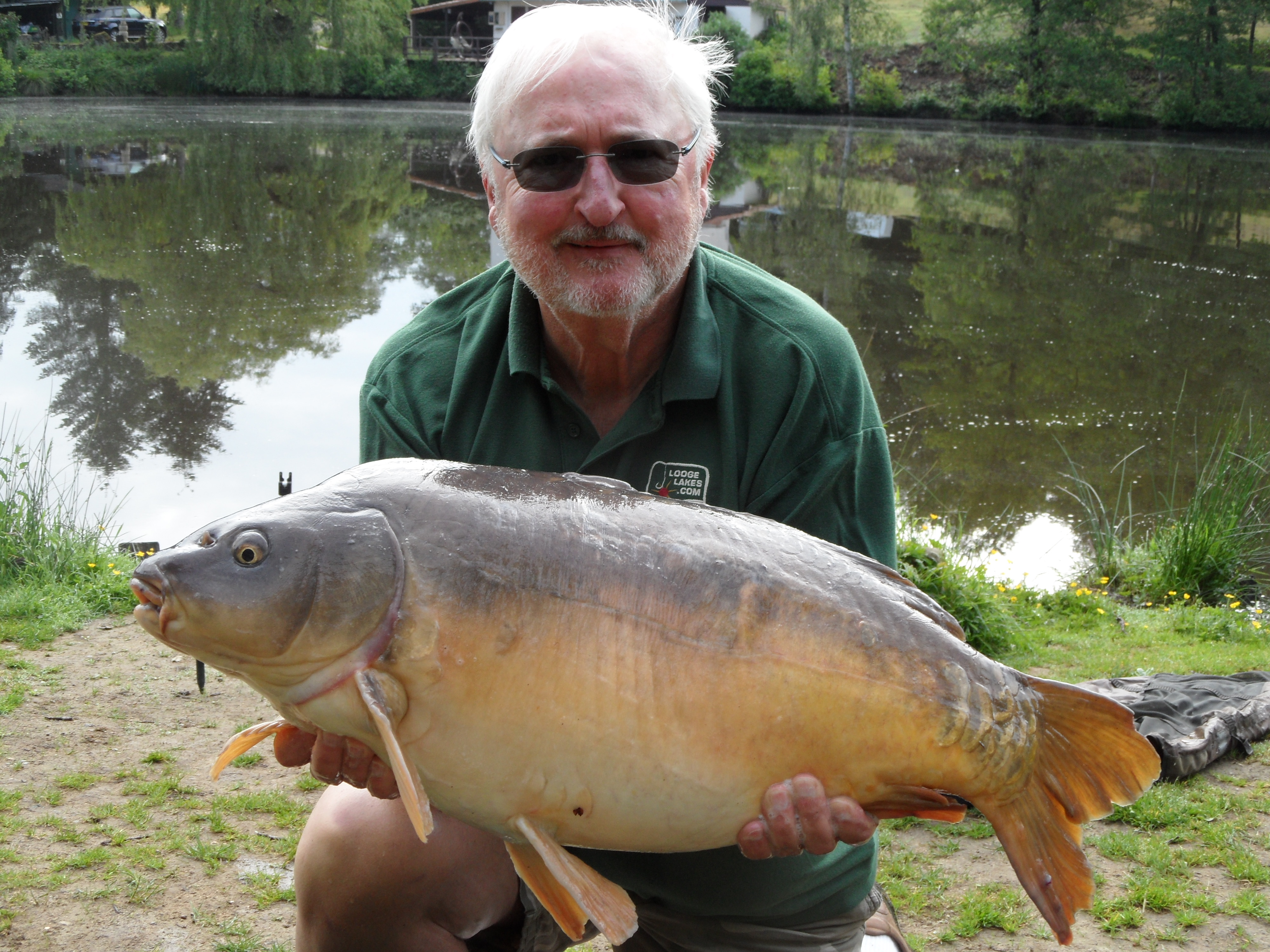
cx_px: 635
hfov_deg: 38.2
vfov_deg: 29.1
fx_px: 1834
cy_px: 476
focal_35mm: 50
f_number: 3.8
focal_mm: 8.2
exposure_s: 1/125
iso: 80
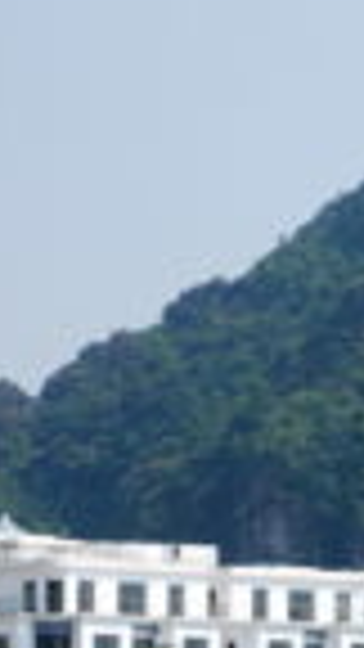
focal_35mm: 207
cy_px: 502
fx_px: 3552
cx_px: 782
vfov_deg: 10.4
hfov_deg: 5.7
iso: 320
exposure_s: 1/320
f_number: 11
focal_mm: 38
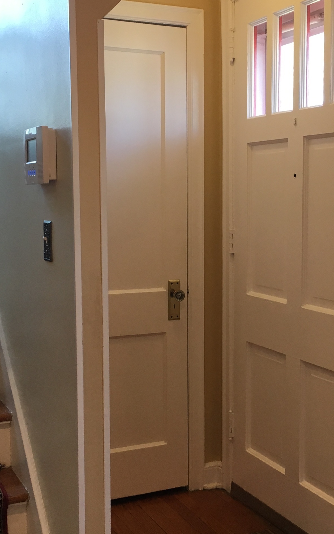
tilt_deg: -5.0
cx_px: 190
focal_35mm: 50
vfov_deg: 40.3
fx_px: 728
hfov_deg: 25.8
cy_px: 265
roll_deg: -0.8
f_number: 2.2
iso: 25
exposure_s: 1/30
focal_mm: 4.15
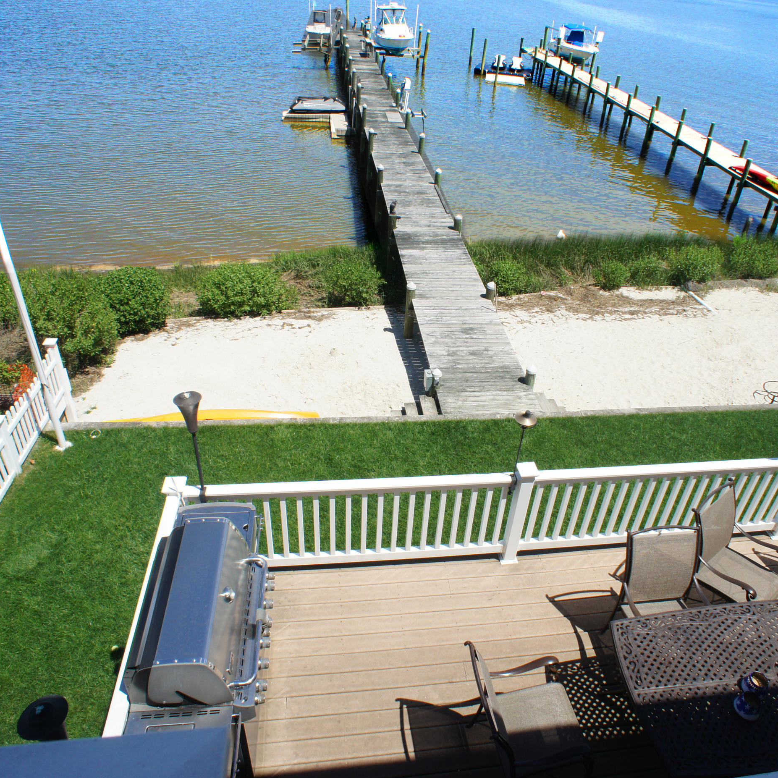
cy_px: 365
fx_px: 839
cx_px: 430
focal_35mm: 33
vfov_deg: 49.7
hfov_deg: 49.7
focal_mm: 16
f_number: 11
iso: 200
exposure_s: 1/320
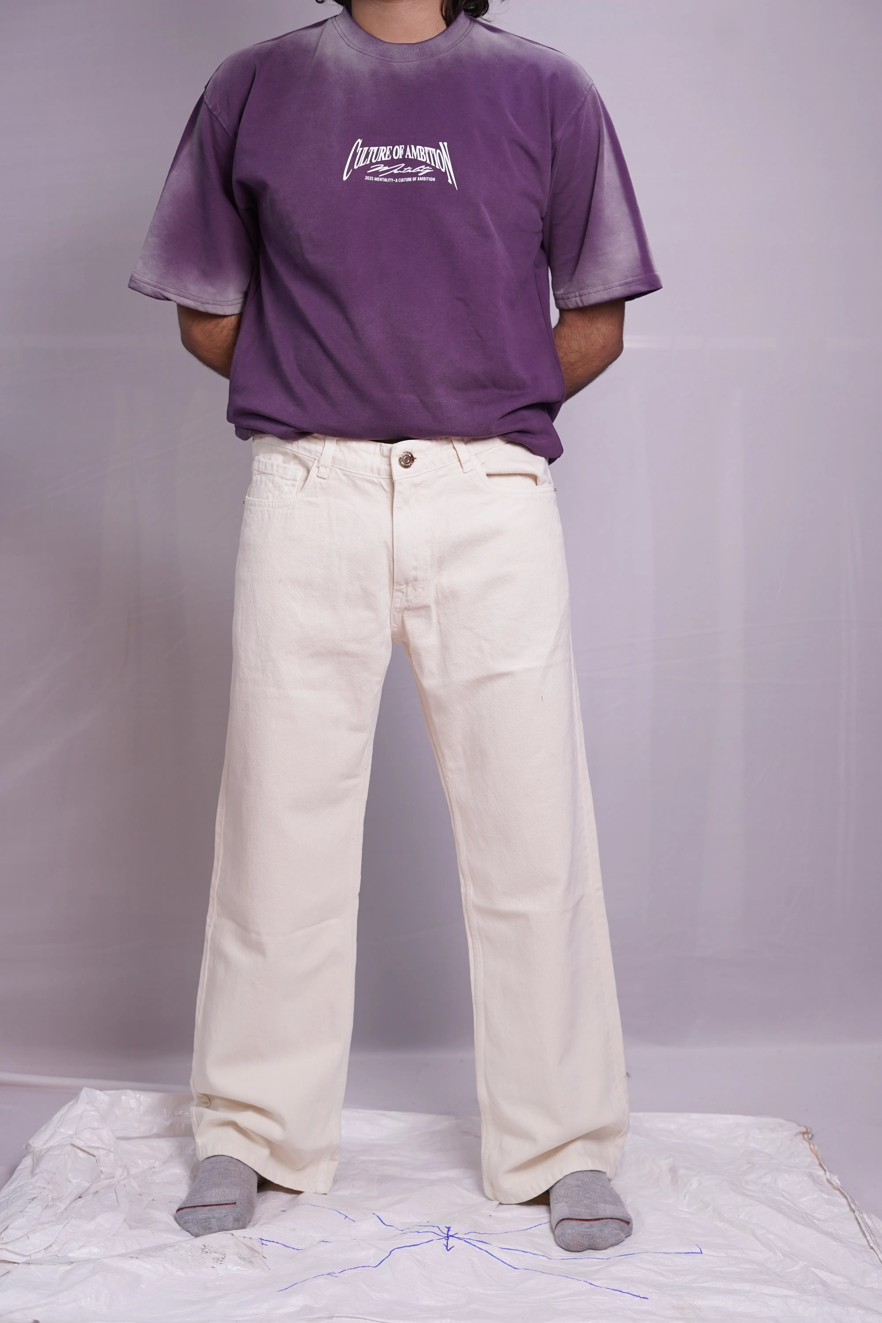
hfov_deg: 27.0
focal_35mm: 50
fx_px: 1837
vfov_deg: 39.6
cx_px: 441
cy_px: 662
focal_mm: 50
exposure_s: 1/100
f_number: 3.5
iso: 500
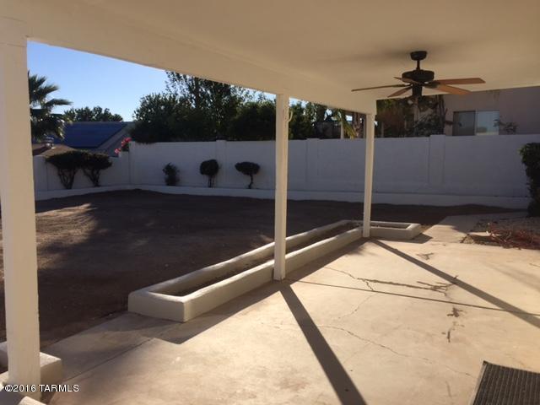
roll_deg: -1.7
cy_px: 202
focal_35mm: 29
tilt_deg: -6.6
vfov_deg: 48.2
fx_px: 452
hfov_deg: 61.7
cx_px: 270
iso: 32
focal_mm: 4.15
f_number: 2.2
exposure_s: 1/2475
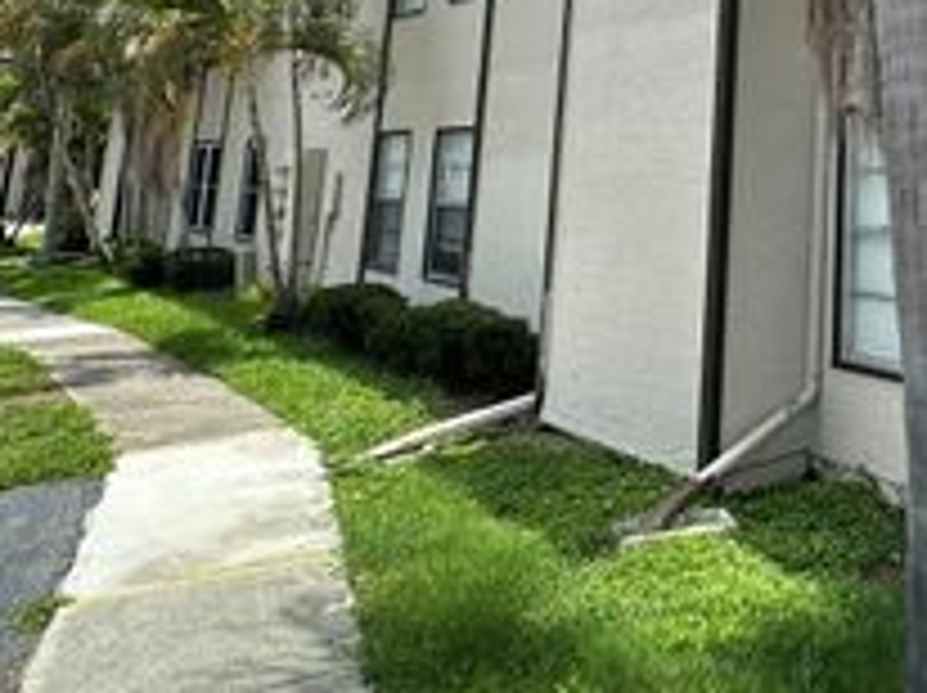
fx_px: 909
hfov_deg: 47.1
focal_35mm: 34
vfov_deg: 37.9
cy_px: 25
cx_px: 878
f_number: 2.2
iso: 40
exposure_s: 1/754
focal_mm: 2.22
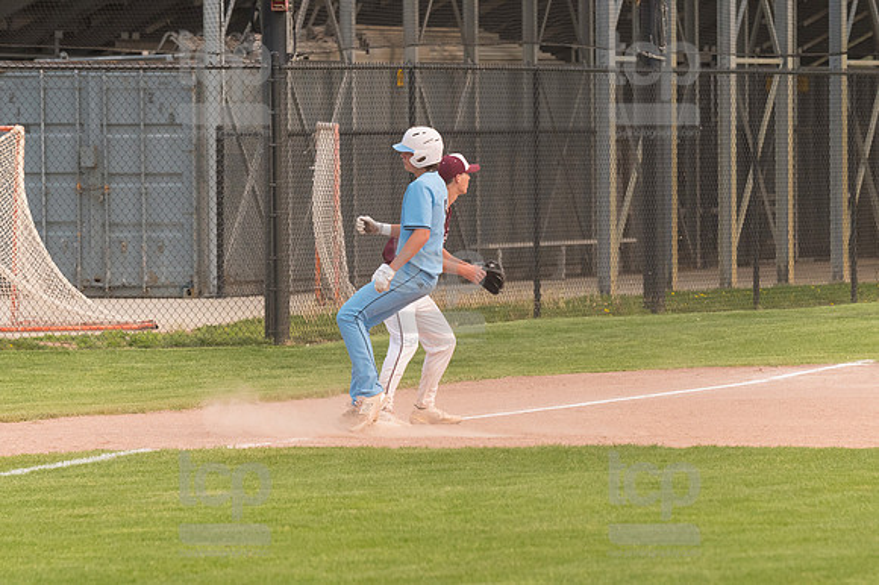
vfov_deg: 4.7
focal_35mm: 292
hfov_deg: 7.1
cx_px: 440
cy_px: 292
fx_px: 7125
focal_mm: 195
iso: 1000
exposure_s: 1/2000
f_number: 5.6
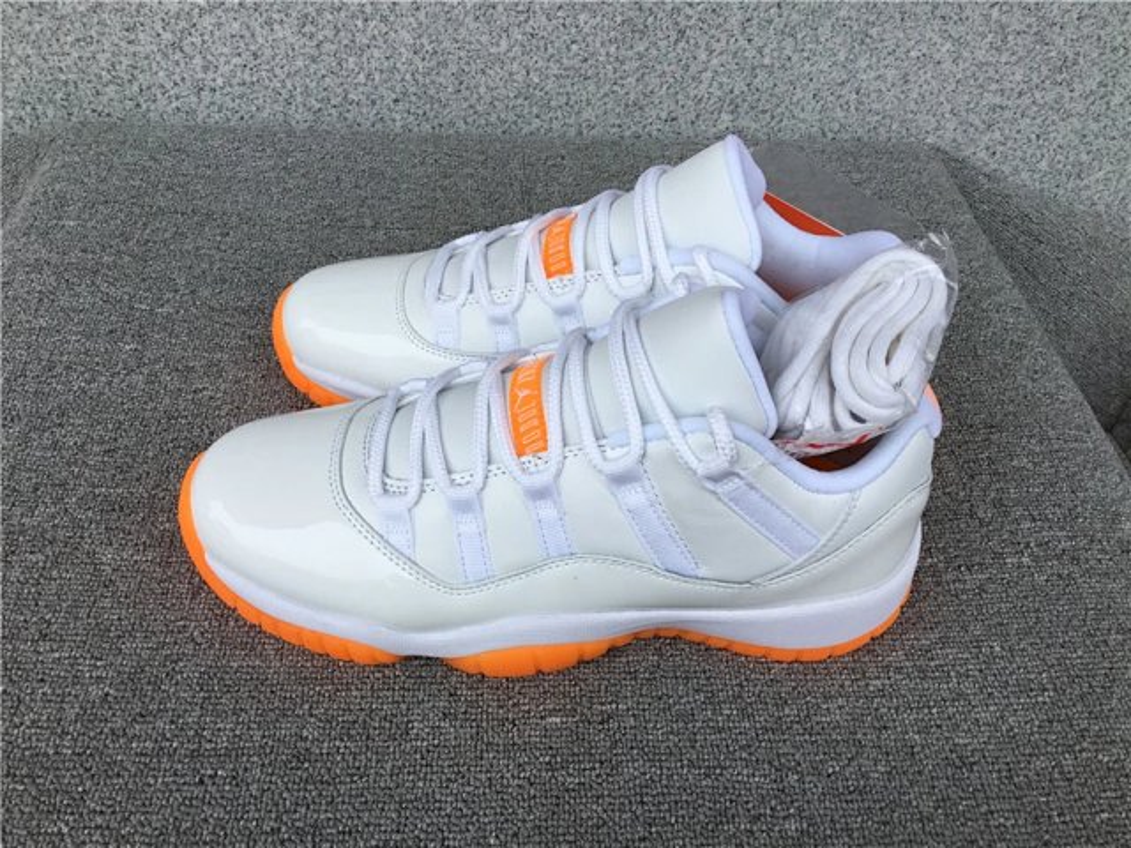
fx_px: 1013
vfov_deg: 45.4
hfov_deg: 58.4
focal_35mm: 31
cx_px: 566
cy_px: 424
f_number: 2.4
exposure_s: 1/295
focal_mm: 3.3
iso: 25
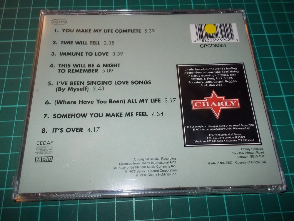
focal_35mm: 29
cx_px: 147
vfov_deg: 48.2
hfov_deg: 61.7
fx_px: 246
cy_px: 110
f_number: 3.3
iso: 200
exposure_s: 1/30
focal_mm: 4.1
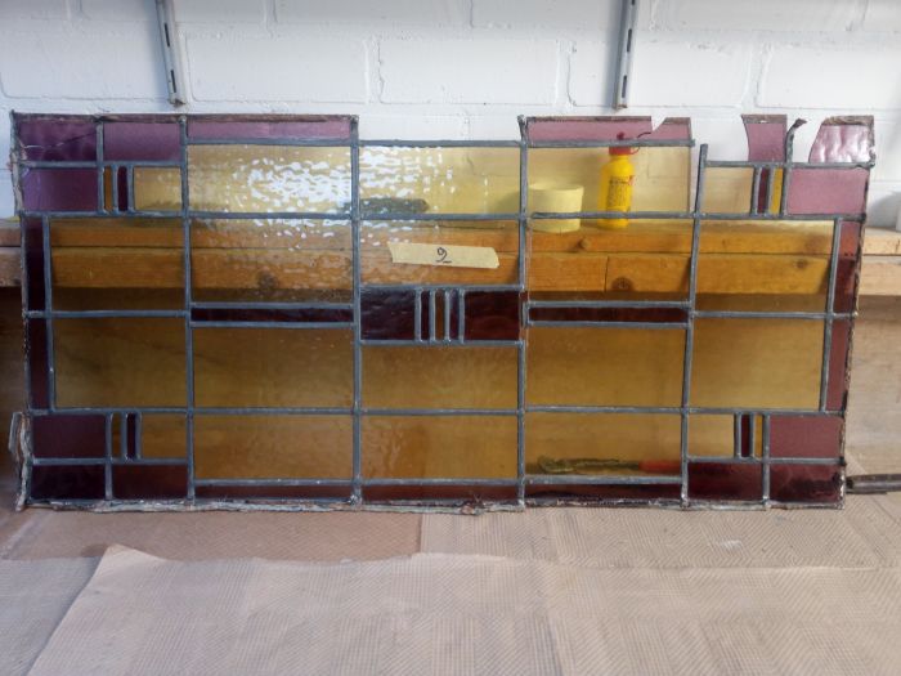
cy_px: 338
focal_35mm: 20
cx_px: 450
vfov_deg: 66.0
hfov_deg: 81.7
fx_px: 521
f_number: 2
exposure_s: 1/33.3
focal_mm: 3.52
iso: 221
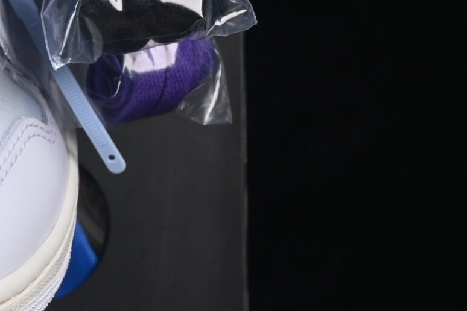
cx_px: -289
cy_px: 49
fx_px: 3217
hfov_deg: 8.1
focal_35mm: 248
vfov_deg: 5.5
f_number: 8
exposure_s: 1/100
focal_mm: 50
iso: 160
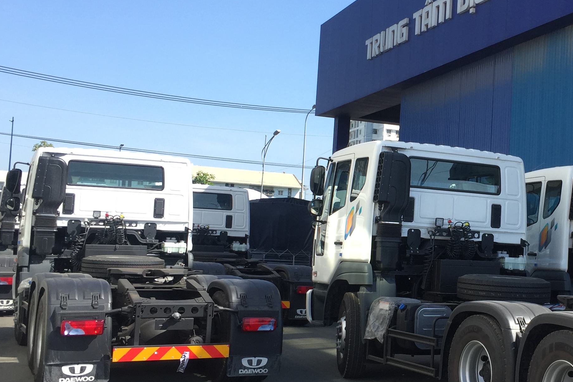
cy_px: 177
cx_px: 470
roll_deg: -3.5
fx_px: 859
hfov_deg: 35.5
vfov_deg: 25.0
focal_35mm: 54
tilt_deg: +6.1
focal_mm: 4.15
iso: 32
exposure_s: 1/942
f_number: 2.2
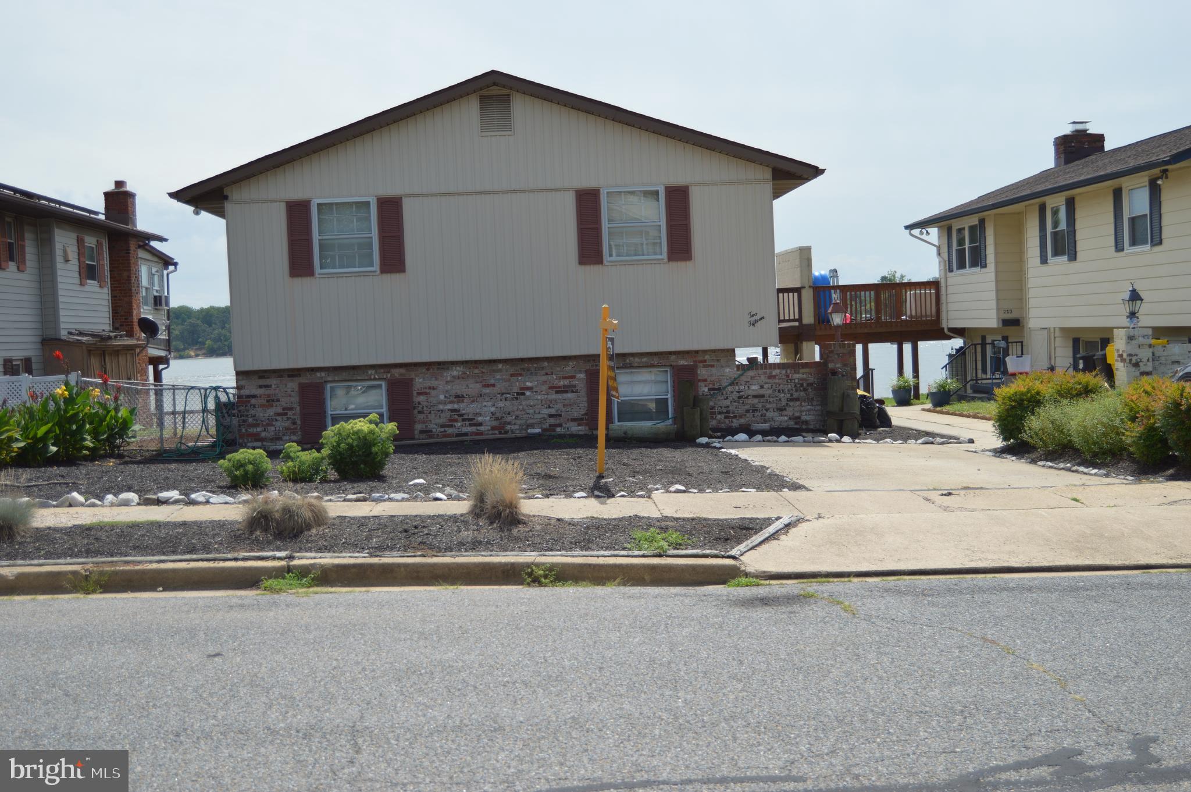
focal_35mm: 39
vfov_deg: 34.1
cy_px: 396
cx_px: 596
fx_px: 1289
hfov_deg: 49.6
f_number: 4
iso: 100
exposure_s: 1/1000
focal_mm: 26
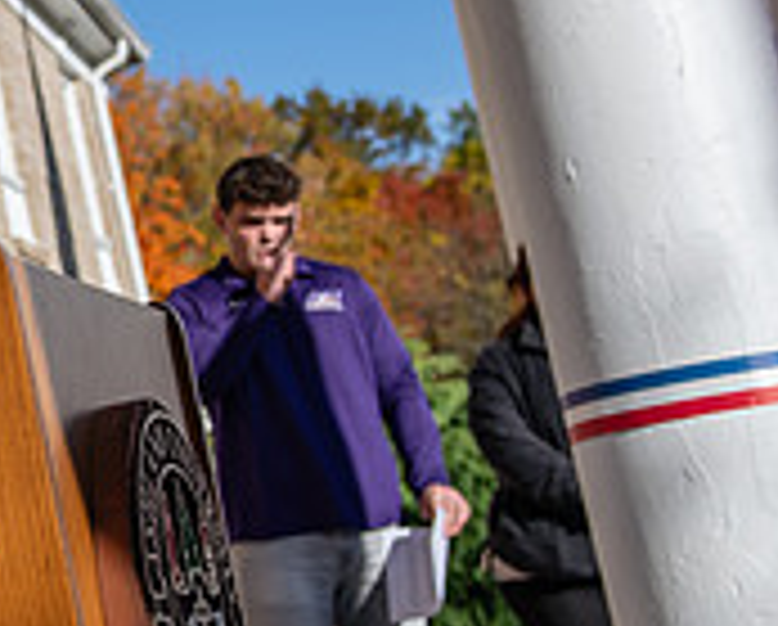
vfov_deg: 13.7
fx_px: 2606
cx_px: -315
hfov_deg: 15.9
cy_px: 308
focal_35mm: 113
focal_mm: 36
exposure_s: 1/1000
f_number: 3.5
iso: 80
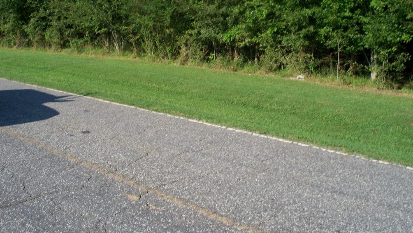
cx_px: 210
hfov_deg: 50.5
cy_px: 94
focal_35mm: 40
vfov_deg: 29.6
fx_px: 438
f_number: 5
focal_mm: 7.54
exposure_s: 1/250
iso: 64
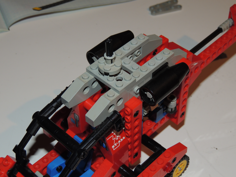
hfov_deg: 27.8
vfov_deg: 21.0
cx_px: 118
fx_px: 477
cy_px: 88
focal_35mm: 70
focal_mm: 12.4
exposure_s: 1/50
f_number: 3.9
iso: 160
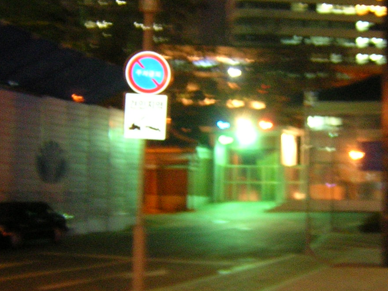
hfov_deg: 29.5
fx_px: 729
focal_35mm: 65
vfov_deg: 22.6
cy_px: 149
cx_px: 267
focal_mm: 4.7
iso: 400
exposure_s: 1/1.7
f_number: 2.6
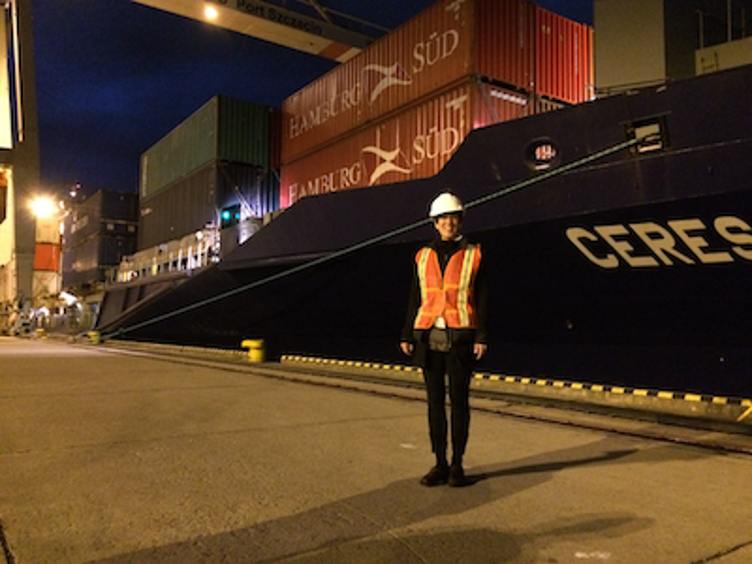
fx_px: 630
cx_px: 376
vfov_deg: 48.2
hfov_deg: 61.7
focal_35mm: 29
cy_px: 282
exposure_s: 1/15
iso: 800
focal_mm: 4.15
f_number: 2.2
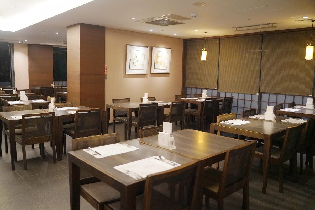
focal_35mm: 29
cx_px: 158
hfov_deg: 63.7
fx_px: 254
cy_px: 105
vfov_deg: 45.0
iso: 5000
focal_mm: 29
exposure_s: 1/160
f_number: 2.8
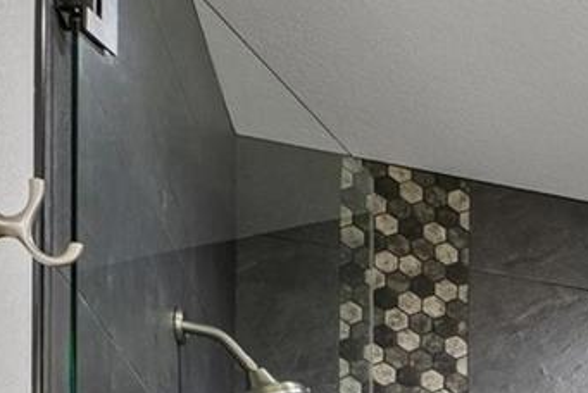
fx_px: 1264
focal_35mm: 77
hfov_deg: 18.7
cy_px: 891
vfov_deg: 13.7
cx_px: 1123
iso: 500
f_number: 8
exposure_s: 1/10
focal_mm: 11
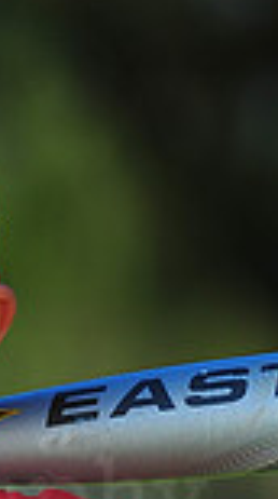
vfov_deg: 3.0
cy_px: 473
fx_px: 9369
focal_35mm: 711
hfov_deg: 1.7
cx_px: -187
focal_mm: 180
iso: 200
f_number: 4
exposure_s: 1/1250
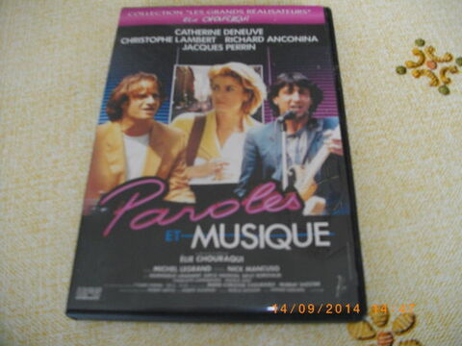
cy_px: 173
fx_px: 427
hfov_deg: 56.8
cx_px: 231
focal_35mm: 32
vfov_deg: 44.2
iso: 200
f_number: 2.9
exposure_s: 1/60
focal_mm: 5.7
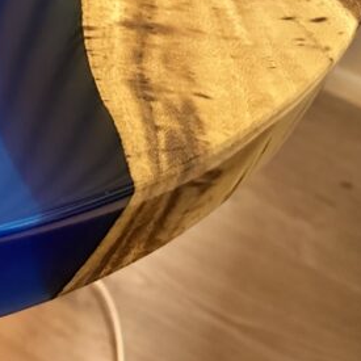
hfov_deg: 17.4
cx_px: -305
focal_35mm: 79
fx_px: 932
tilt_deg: -34.1
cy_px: -130
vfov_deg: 19.8
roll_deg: -3.8
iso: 640
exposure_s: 1/50
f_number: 1.78
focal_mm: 6.86
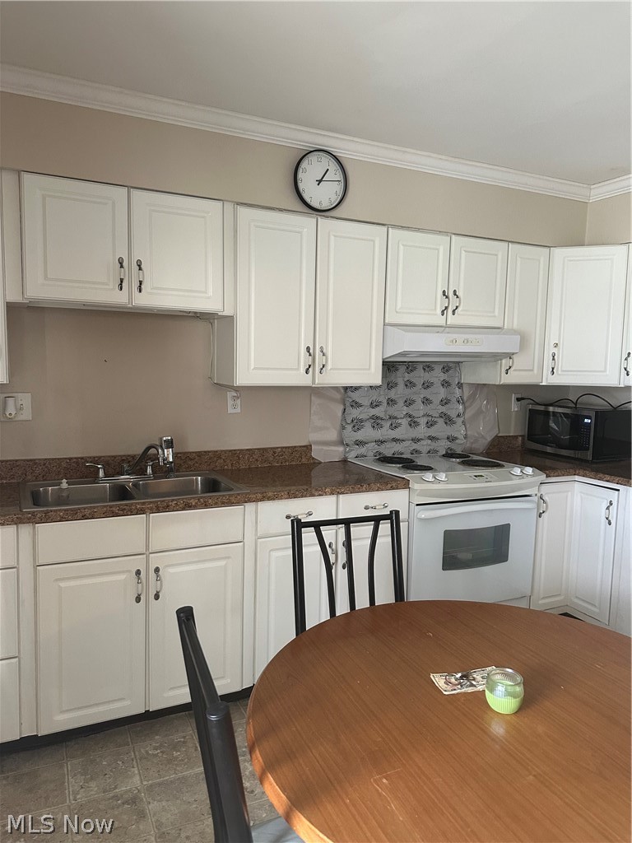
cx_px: 316
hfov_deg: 56.8
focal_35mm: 24
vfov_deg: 71.6
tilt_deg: -6.4
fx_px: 584
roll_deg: -2.3
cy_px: 422
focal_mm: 6.86
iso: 400
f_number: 1.78
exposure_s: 1/60
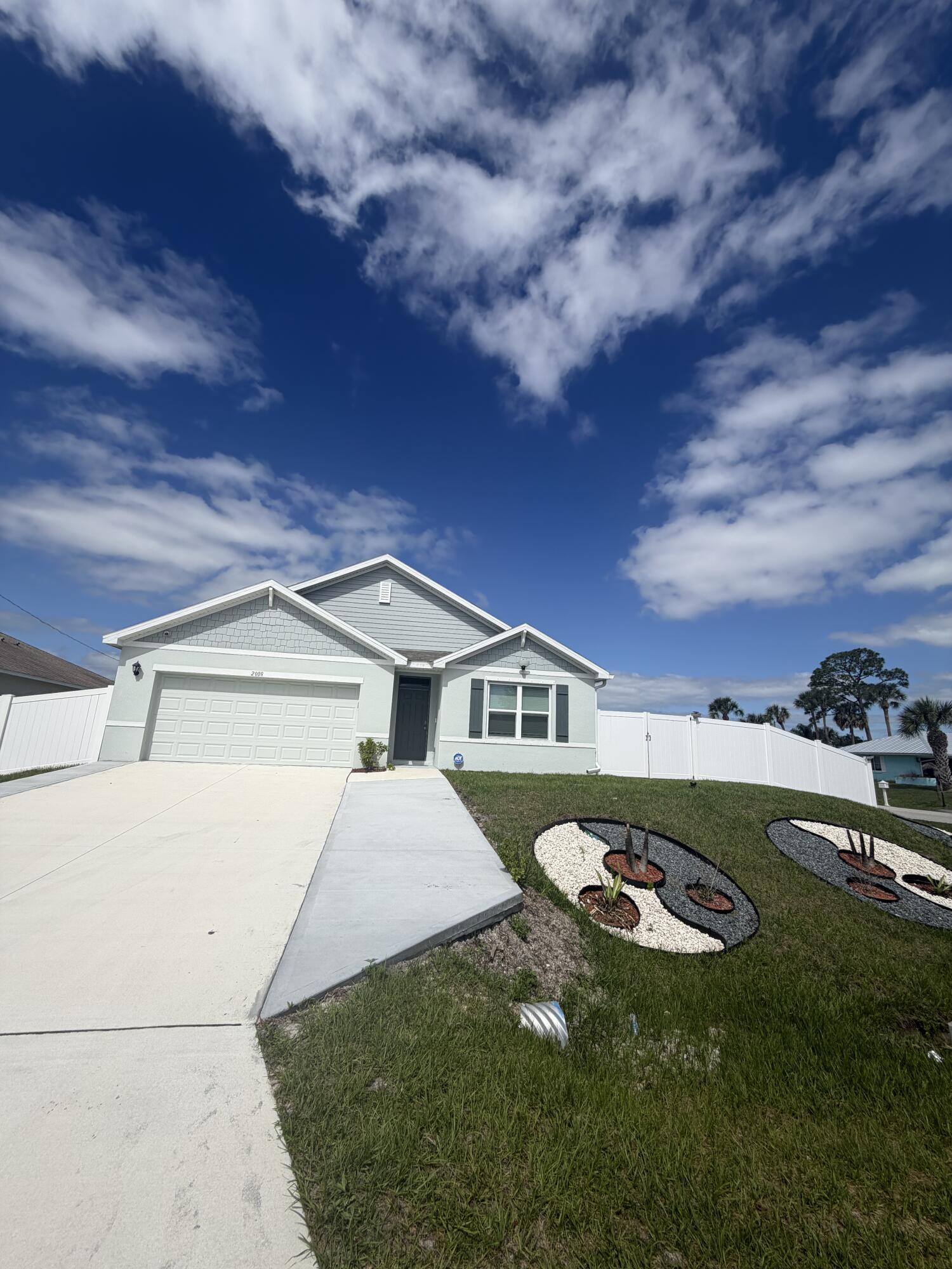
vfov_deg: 102.1
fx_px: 513
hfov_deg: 85.7
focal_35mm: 14
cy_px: 634
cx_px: 476
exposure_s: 1/2024
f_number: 2.2
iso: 20
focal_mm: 2.22
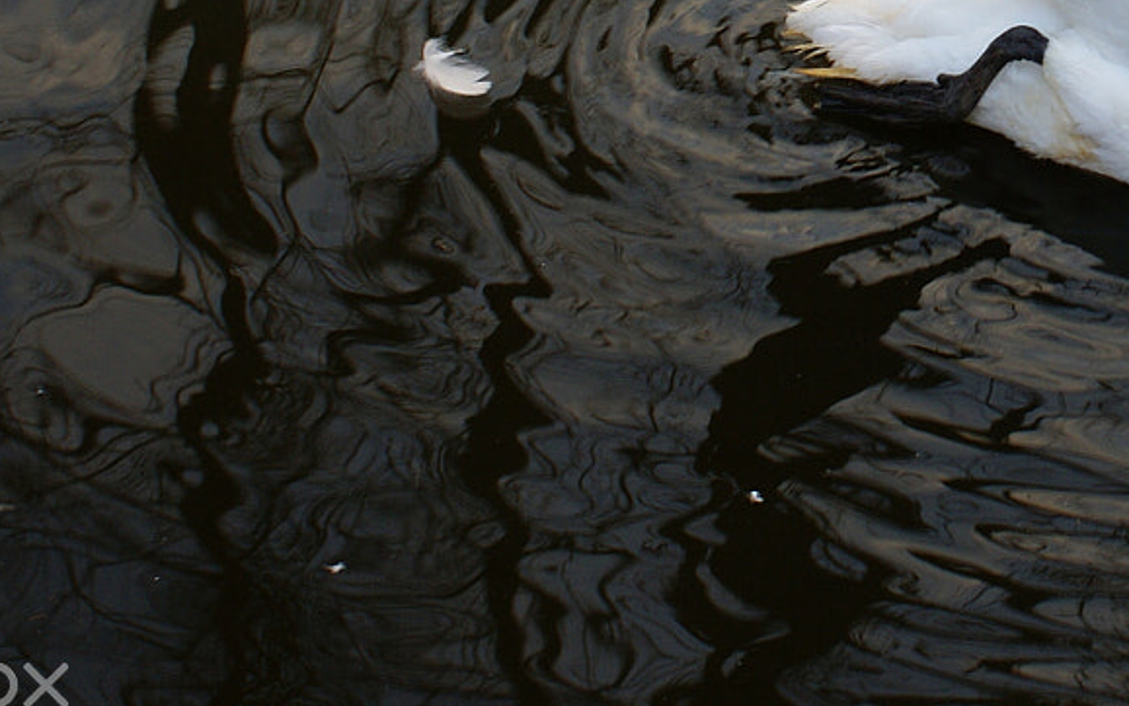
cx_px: 1145
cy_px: -81
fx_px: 3908
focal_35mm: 127
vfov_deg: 10.2
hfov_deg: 16.1
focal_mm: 30
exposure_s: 1/60
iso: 100
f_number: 5.6
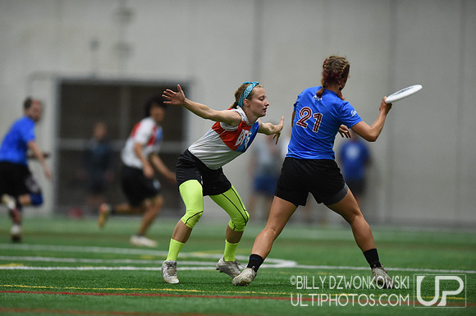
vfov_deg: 3.4
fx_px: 5281
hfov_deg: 5.2
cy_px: 158
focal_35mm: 400
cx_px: 238
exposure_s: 1/640
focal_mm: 400
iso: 10000
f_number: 2.8
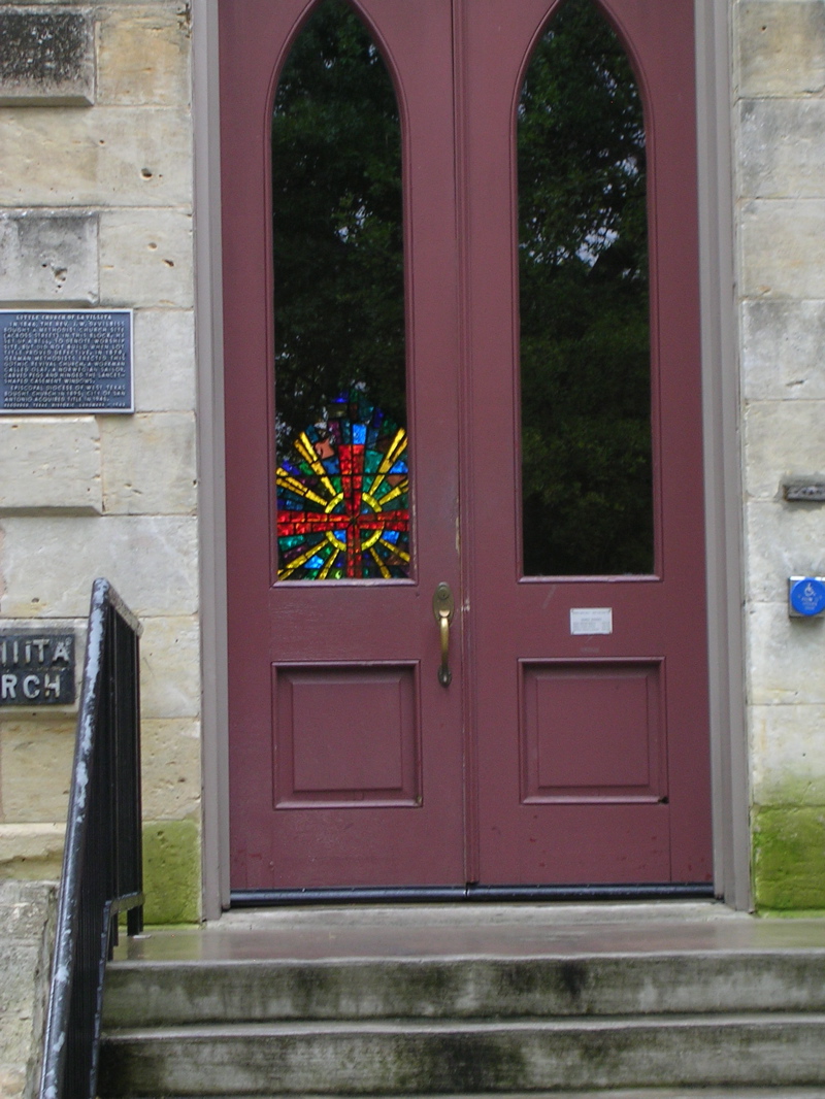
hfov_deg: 12.9
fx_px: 3653
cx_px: 412
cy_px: 550
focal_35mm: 115
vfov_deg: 17.1
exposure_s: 1/30
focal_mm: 17.4
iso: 57
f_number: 4.9
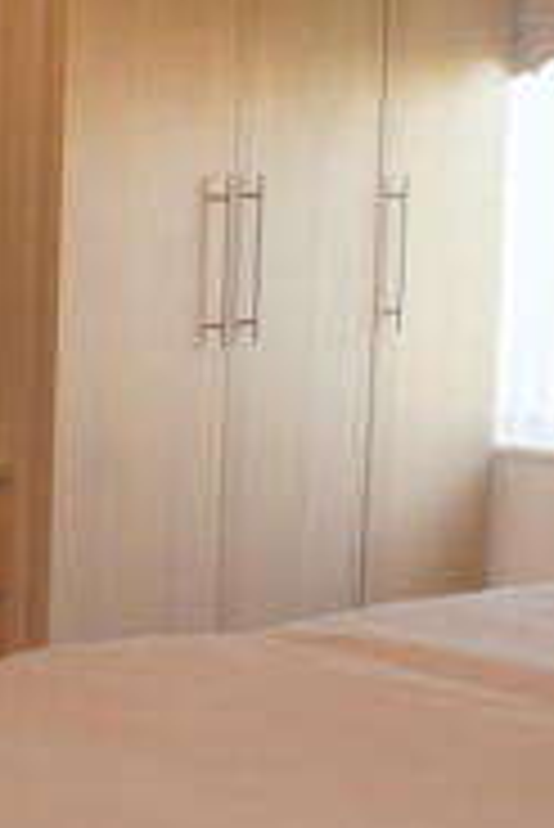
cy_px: 540
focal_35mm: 96
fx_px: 2212
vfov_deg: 21.2
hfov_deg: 14.0
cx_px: -59
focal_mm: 18
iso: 250
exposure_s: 1/60
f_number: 3.5
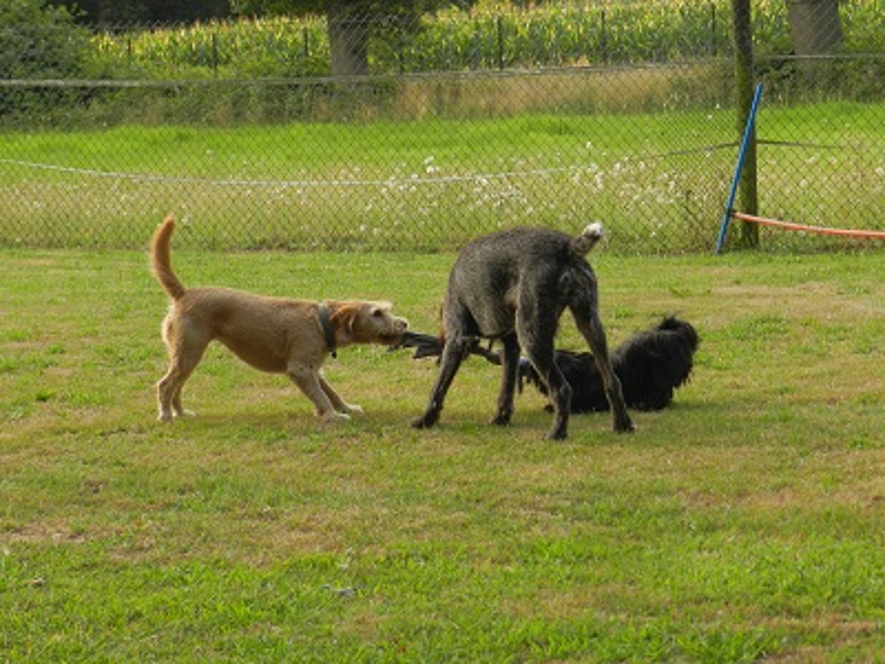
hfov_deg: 17.1
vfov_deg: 12.9
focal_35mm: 115
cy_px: 332
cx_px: 442
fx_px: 2940
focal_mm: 20.5
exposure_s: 1/60
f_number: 4.8
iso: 160
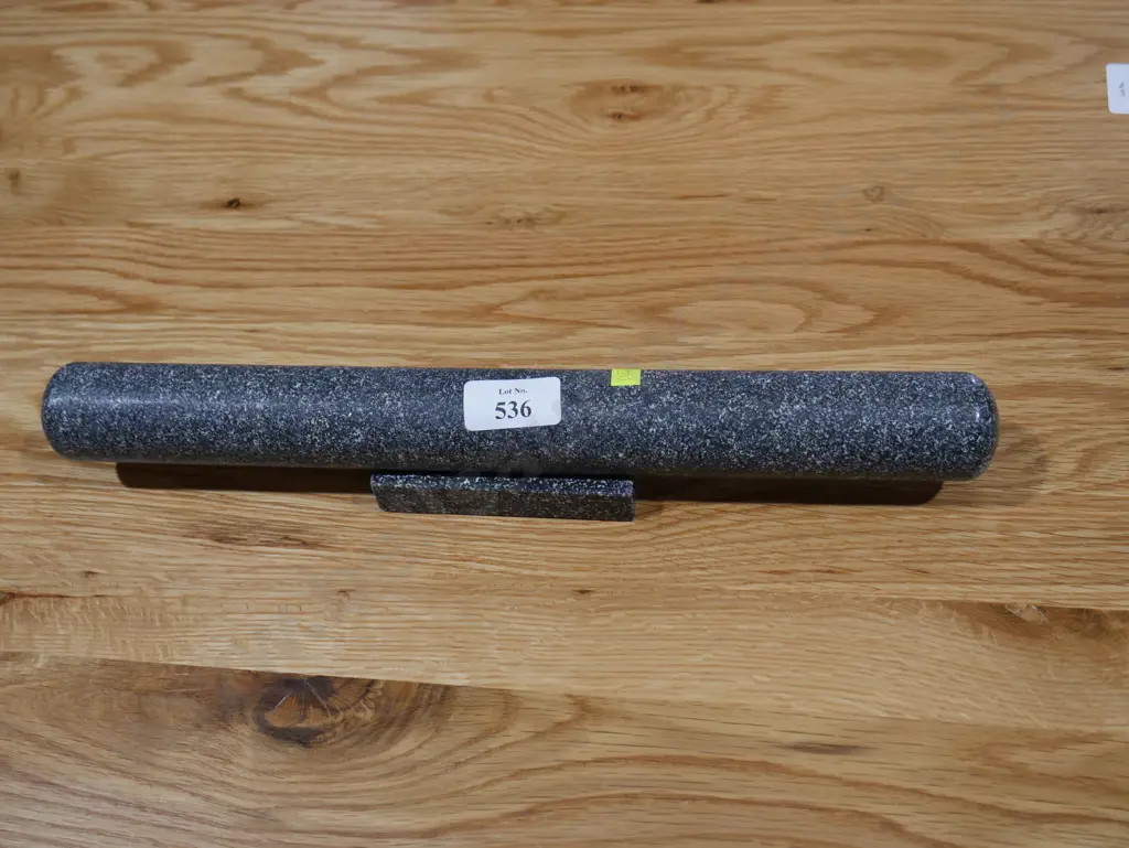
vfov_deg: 37.8
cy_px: 424
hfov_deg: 49.0
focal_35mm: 38
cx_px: 564
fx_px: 1240
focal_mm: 19
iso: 200
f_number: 4.1
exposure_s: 1/60
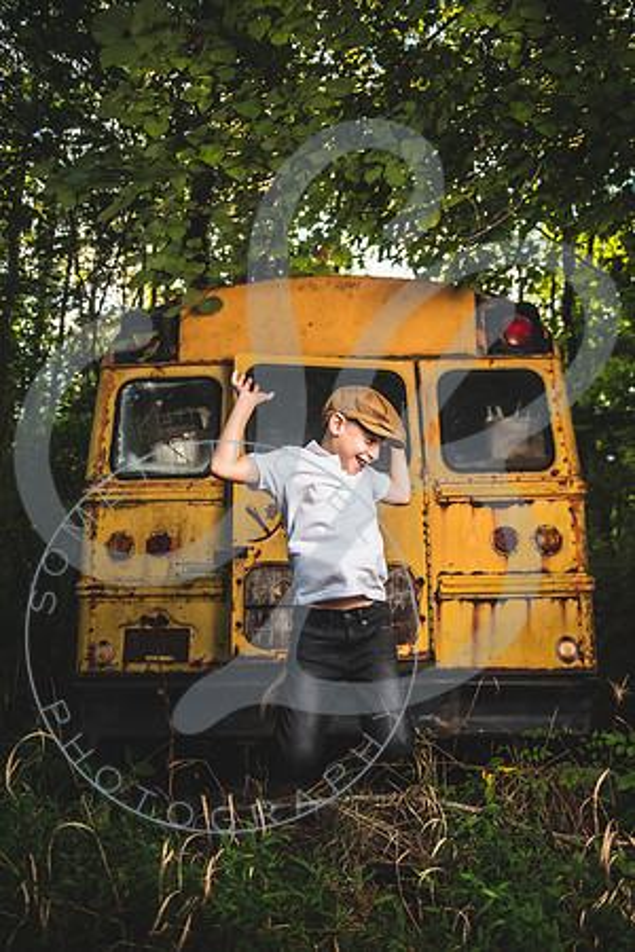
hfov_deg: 49.6
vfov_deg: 69.4
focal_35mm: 26
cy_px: 476
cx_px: 318
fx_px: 688
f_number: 2.8
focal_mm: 26
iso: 100
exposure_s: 1/160
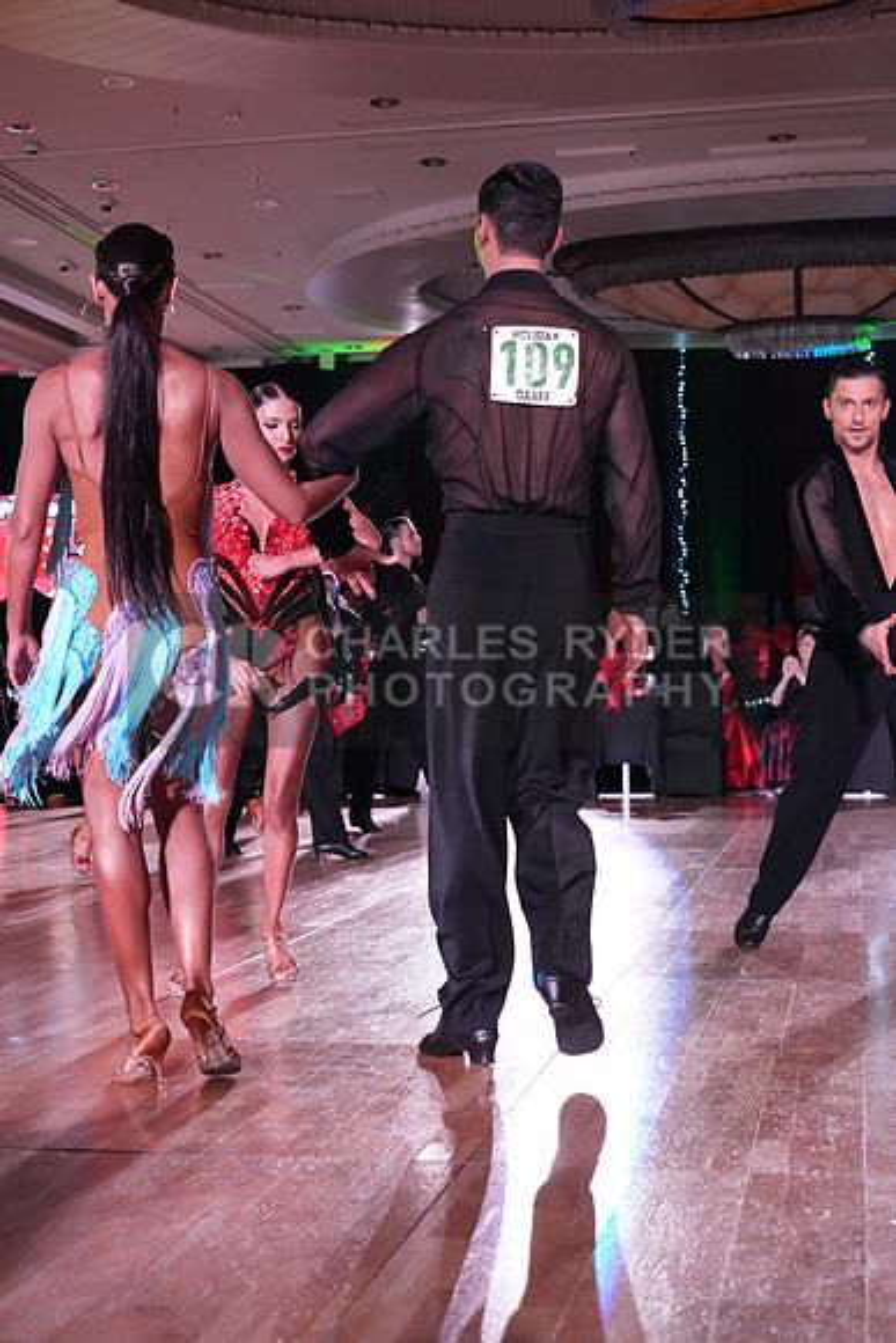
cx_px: 448
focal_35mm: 52
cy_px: 672
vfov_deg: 38.2
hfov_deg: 26.0
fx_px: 1940
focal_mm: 52
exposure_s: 1/320
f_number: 5
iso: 6400
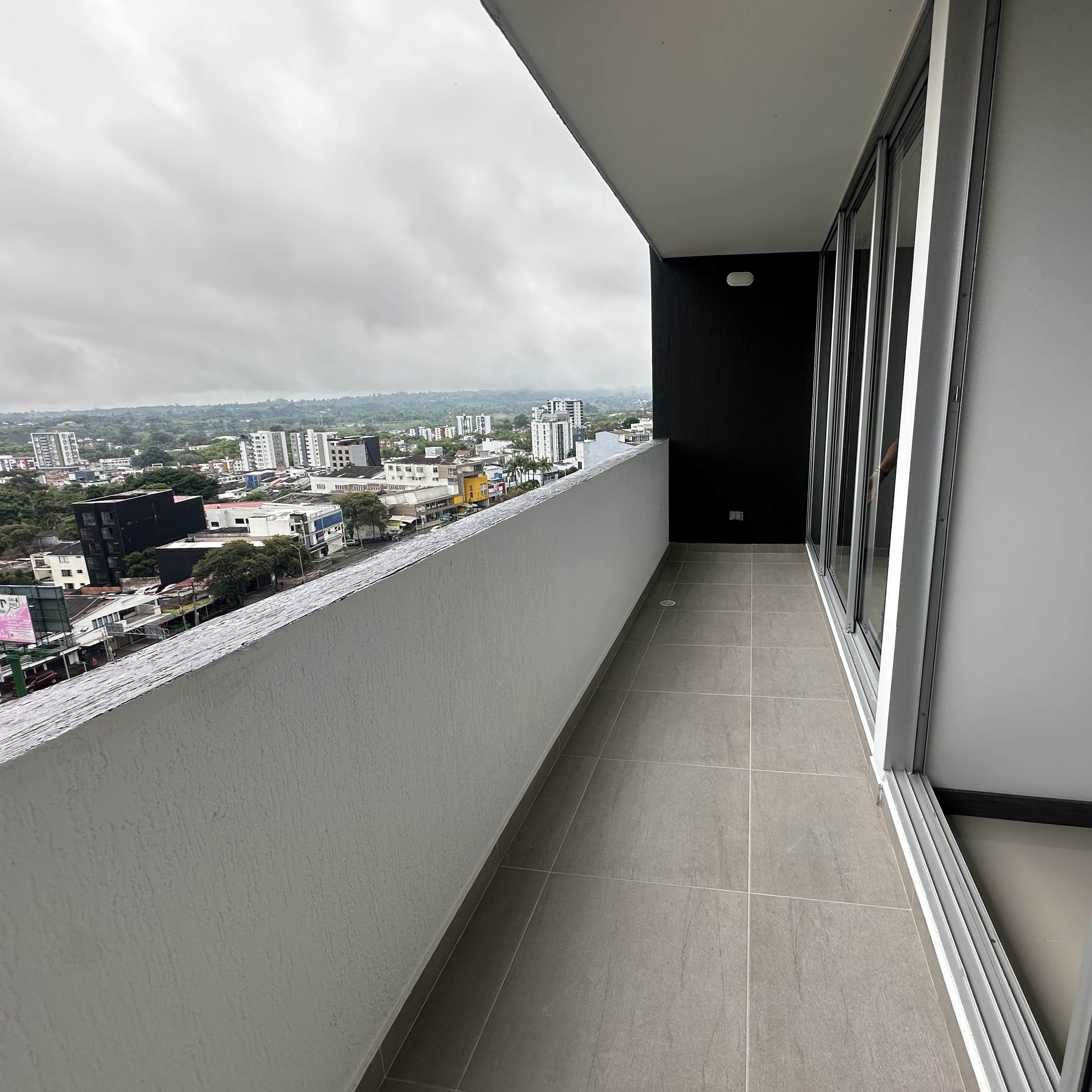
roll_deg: +0.5
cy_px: 535
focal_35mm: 17
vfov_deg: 84.0
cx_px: 657
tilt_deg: -11.9
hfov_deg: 82.9
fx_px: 607
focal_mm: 2.22
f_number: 2.2
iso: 40
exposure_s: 1/369
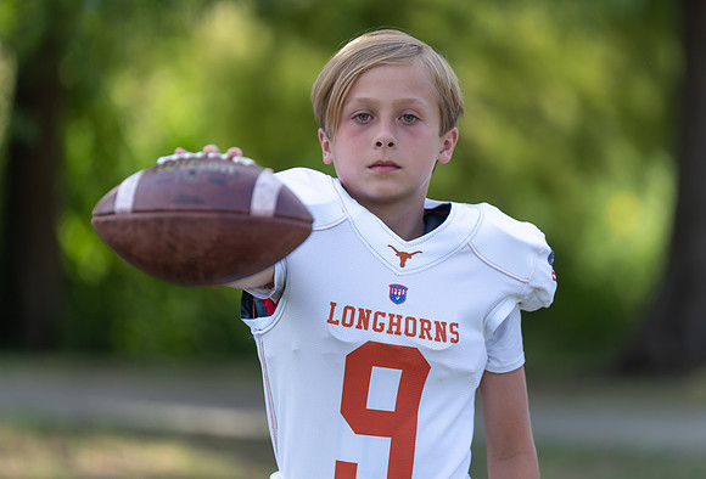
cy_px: 220
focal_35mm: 219
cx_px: 389
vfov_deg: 6.4
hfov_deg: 9.3
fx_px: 4322
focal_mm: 200
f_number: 2.8
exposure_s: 1/400
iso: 100
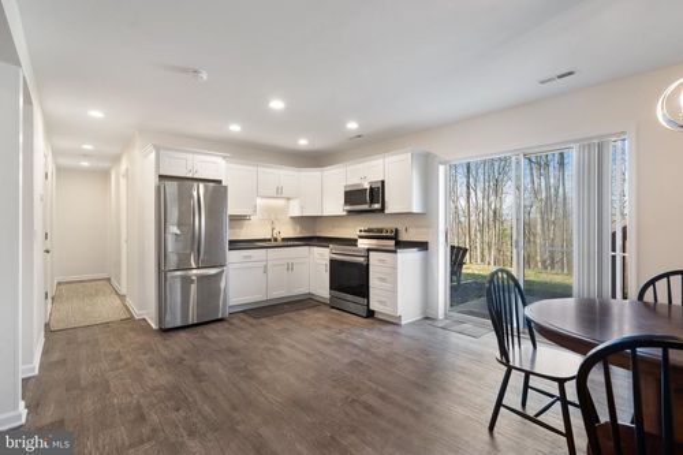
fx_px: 303
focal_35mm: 16
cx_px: 342
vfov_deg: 73.7
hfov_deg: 96.8
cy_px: 228
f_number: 8
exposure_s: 1/10
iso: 500
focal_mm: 16
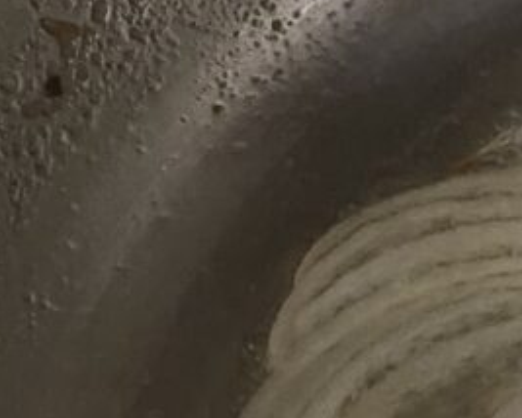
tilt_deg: -57.9
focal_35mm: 114
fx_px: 1762
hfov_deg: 13.8
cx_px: 1103
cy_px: 518
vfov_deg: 13.1
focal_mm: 4.25
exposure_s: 1/30
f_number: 1.8
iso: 640
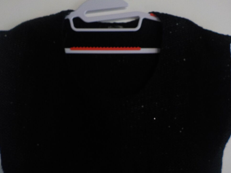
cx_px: 112
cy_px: 89
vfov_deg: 45.4
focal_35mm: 31
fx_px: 207
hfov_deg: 58.3
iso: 400
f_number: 3.3
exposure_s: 1/13
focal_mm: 4.1
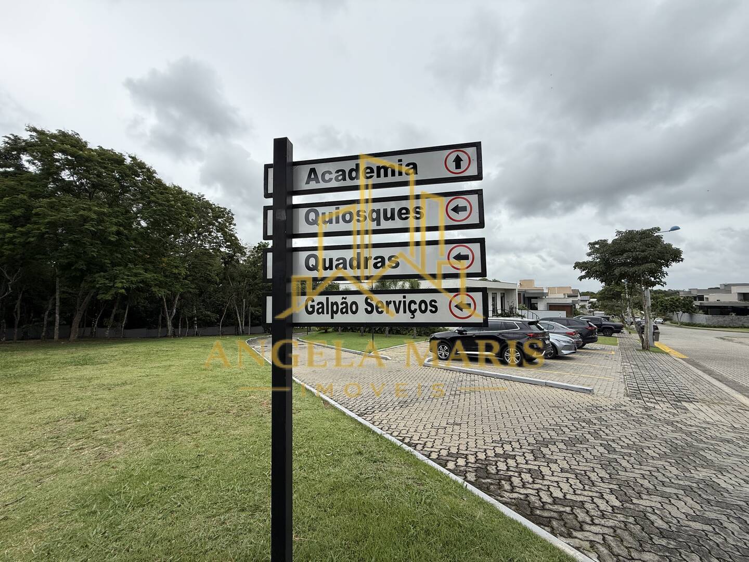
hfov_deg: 102.1
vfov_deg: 85.7
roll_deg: +0.8
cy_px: 281
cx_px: 374
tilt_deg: +4.0
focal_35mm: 14
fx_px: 303
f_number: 2.2
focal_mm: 2.22
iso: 50
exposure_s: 1/1901
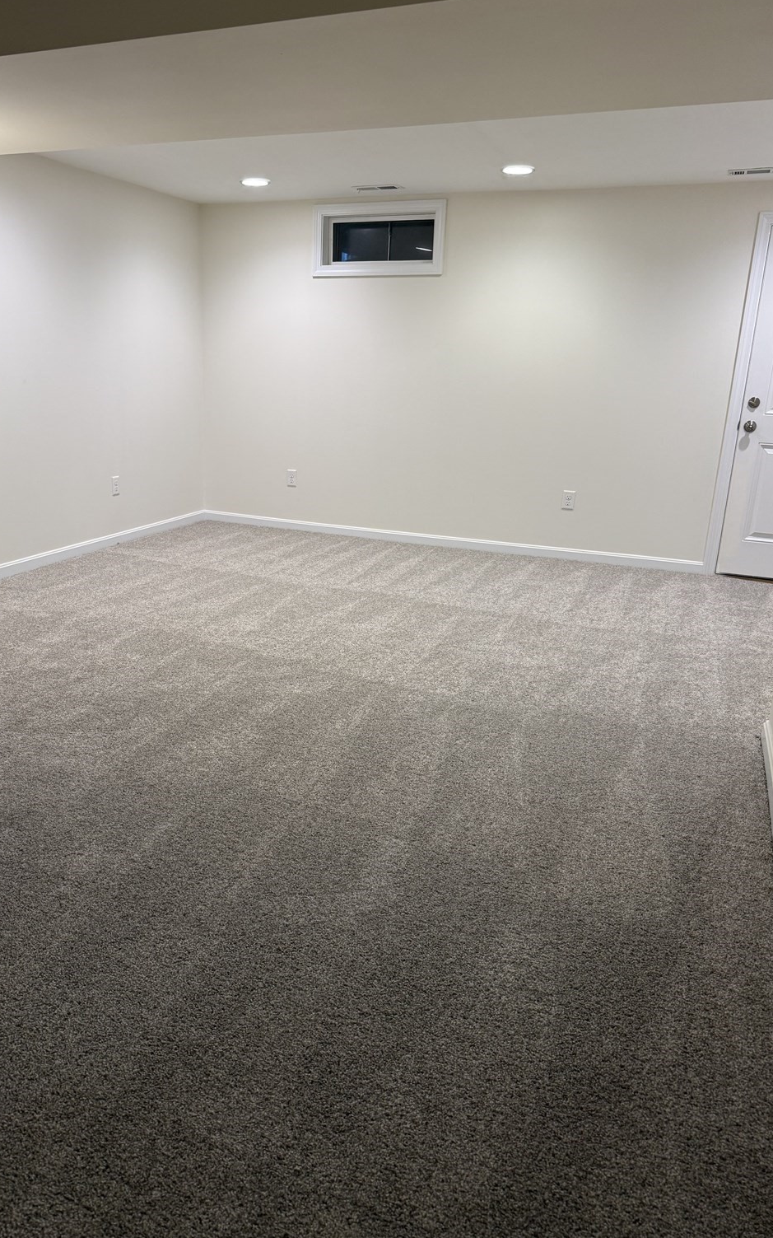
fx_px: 877
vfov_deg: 70.4
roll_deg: -1.6
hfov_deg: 47.4
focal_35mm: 26
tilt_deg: -16.3
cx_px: 318
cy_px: 615
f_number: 1.78
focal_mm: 6.76
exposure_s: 1/60
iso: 160
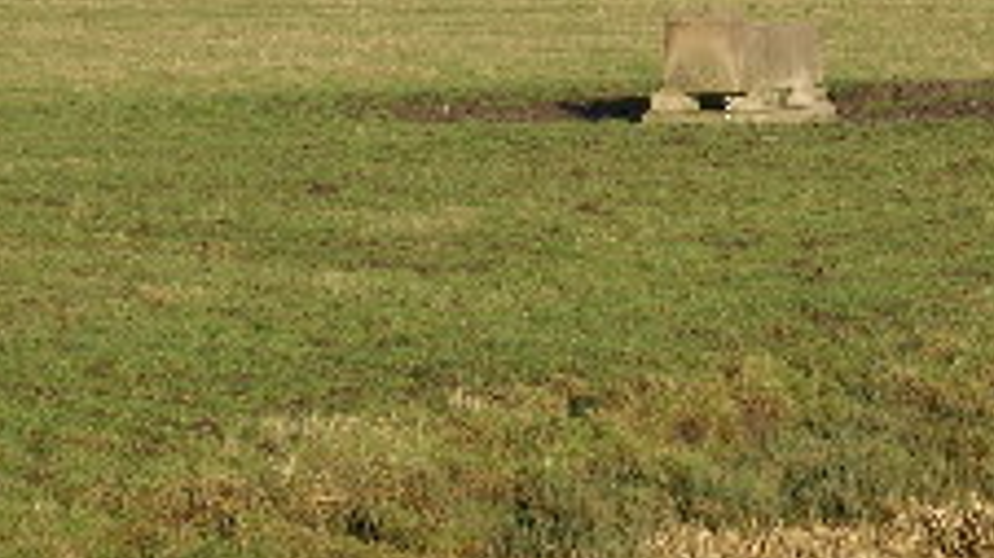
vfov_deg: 4.5
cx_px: 673
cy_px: 53
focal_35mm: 267
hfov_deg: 8.1
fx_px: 7036
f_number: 10
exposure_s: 1/160
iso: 100
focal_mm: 60
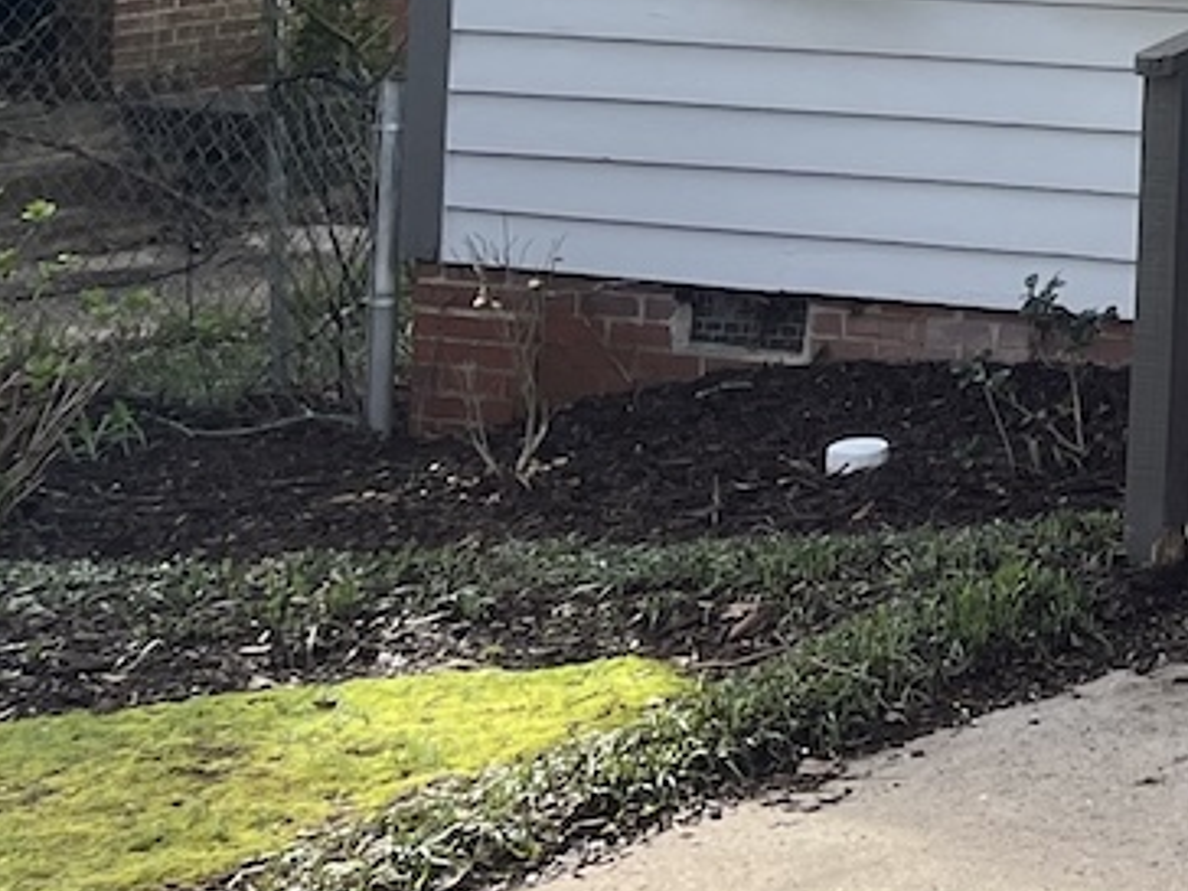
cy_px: -671
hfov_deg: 14.8
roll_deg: -0.2
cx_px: 2438
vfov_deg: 12.7
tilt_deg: +3.2
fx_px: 3672
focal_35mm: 107
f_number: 1.6
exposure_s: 1/661
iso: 50
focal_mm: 5.1
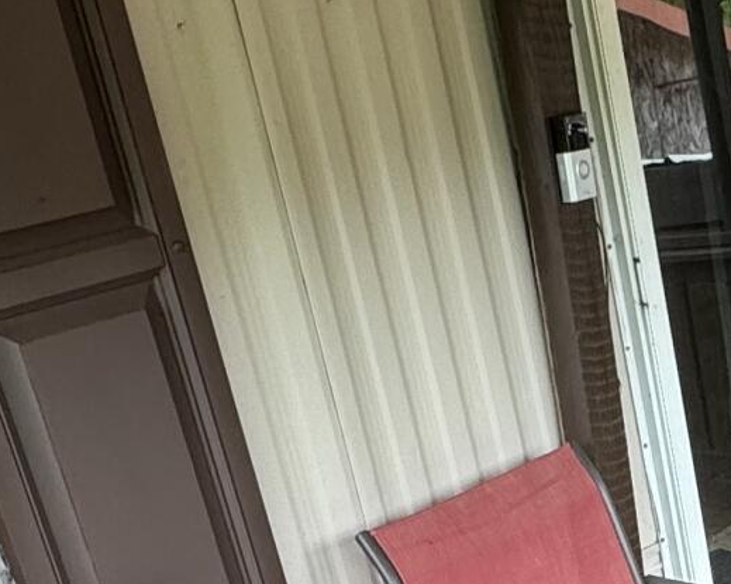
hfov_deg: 22.8
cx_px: 800
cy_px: 723
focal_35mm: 79
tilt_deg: -26.9
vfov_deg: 18.3
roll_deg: +7.4
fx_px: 1709
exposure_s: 1/99
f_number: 2.2
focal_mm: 2.22
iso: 40
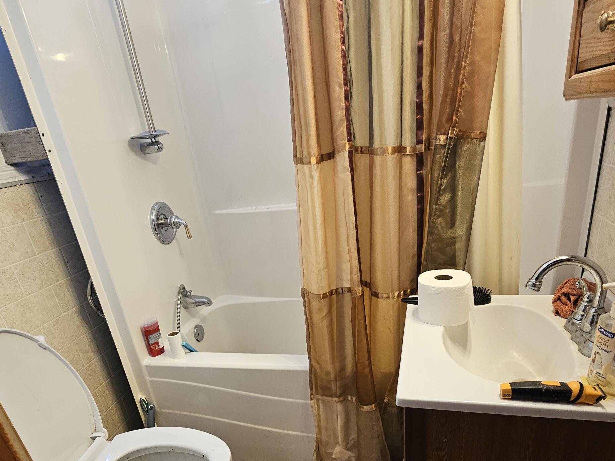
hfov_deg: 79.0
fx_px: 373
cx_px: 312
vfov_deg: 61.3
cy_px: 321
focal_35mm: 21
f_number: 2.2
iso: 200
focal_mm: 2.2
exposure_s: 1/60
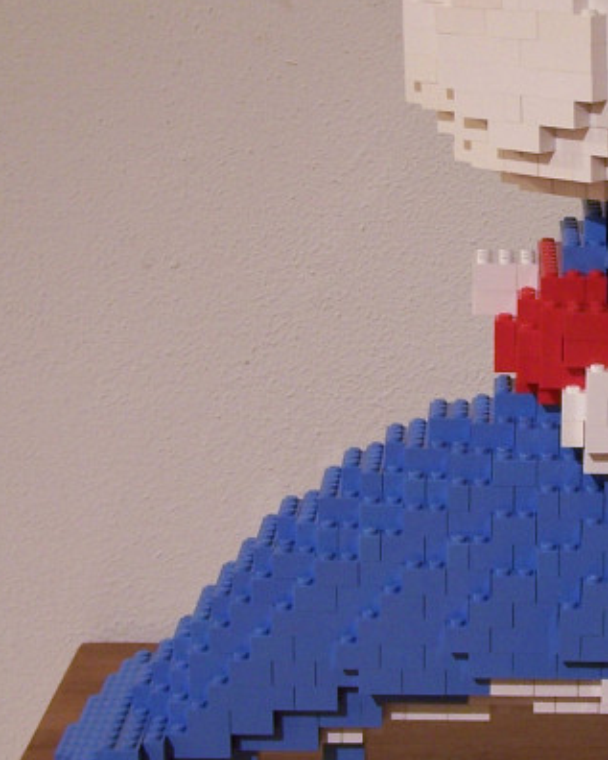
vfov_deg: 19.0
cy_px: 330
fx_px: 2271
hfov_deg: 15.0
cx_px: 589
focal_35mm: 101
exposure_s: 1/2
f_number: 2.8
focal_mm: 6.7
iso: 80
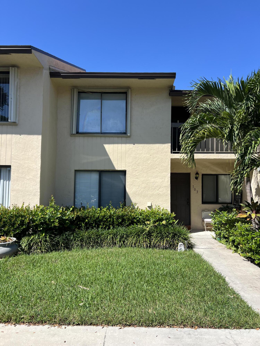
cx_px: 130
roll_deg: -2.4
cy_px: 173
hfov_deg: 53.1
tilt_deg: +4.3
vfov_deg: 67.3
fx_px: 260
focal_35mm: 26
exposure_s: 1/3077
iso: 50
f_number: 1.5
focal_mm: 5.7
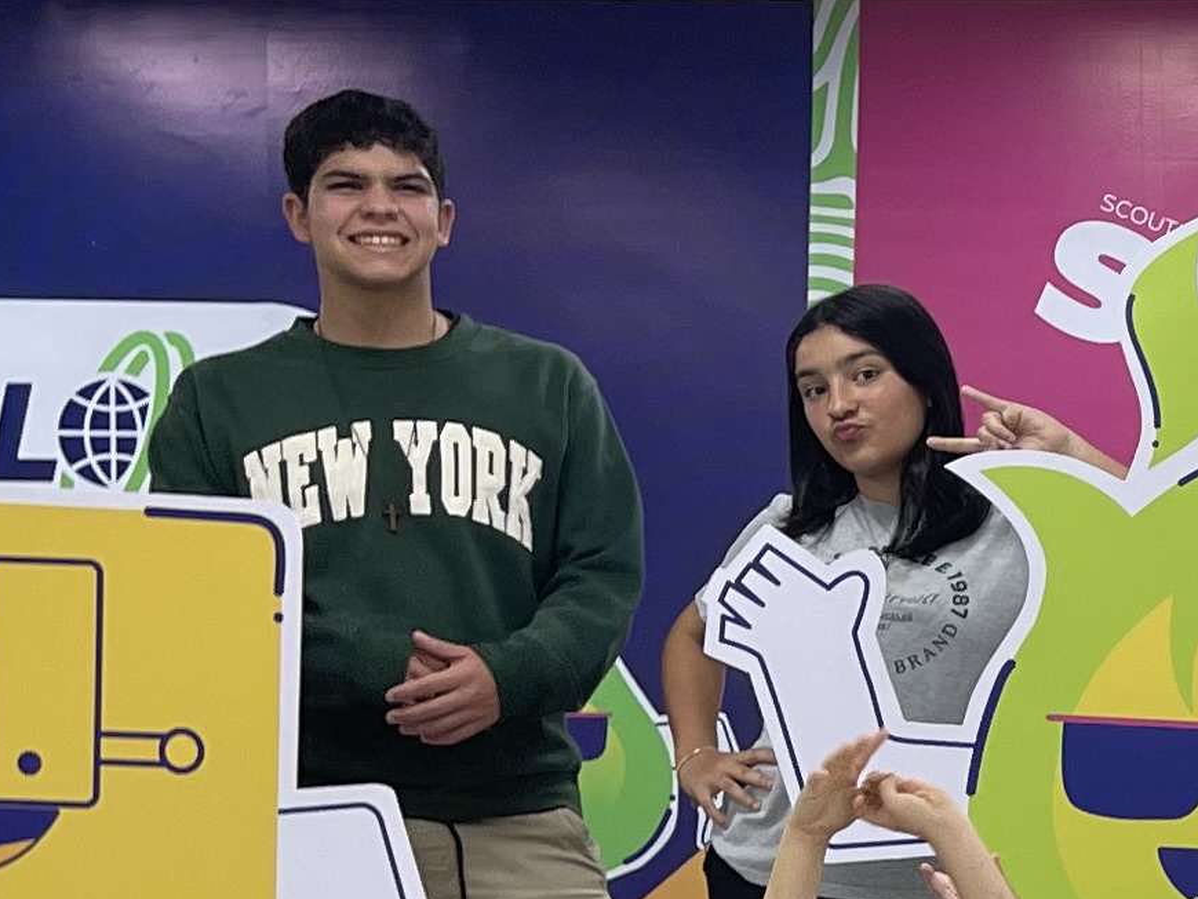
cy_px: 980
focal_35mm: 116
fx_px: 4015
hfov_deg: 14.7
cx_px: 2192
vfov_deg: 12.6
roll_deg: -0.4
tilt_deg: -3.1
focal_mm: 5.1
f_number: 1.6
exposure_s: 1/120
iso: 64
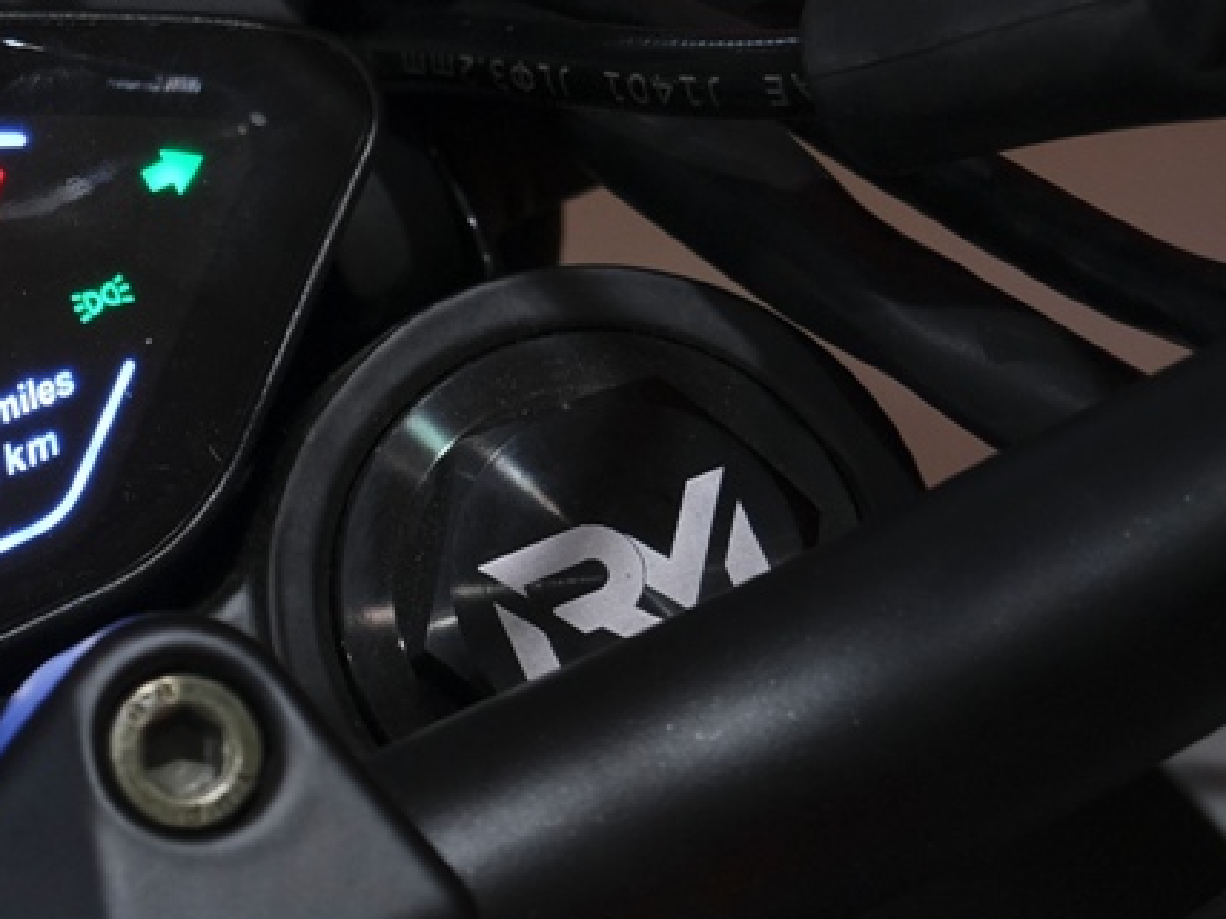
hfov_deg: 12.0
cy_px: 749
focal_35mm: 158
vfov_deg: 9.4
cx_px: -584
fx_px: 5596
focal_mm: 29.2
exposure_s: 1/100
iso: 400
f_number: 4
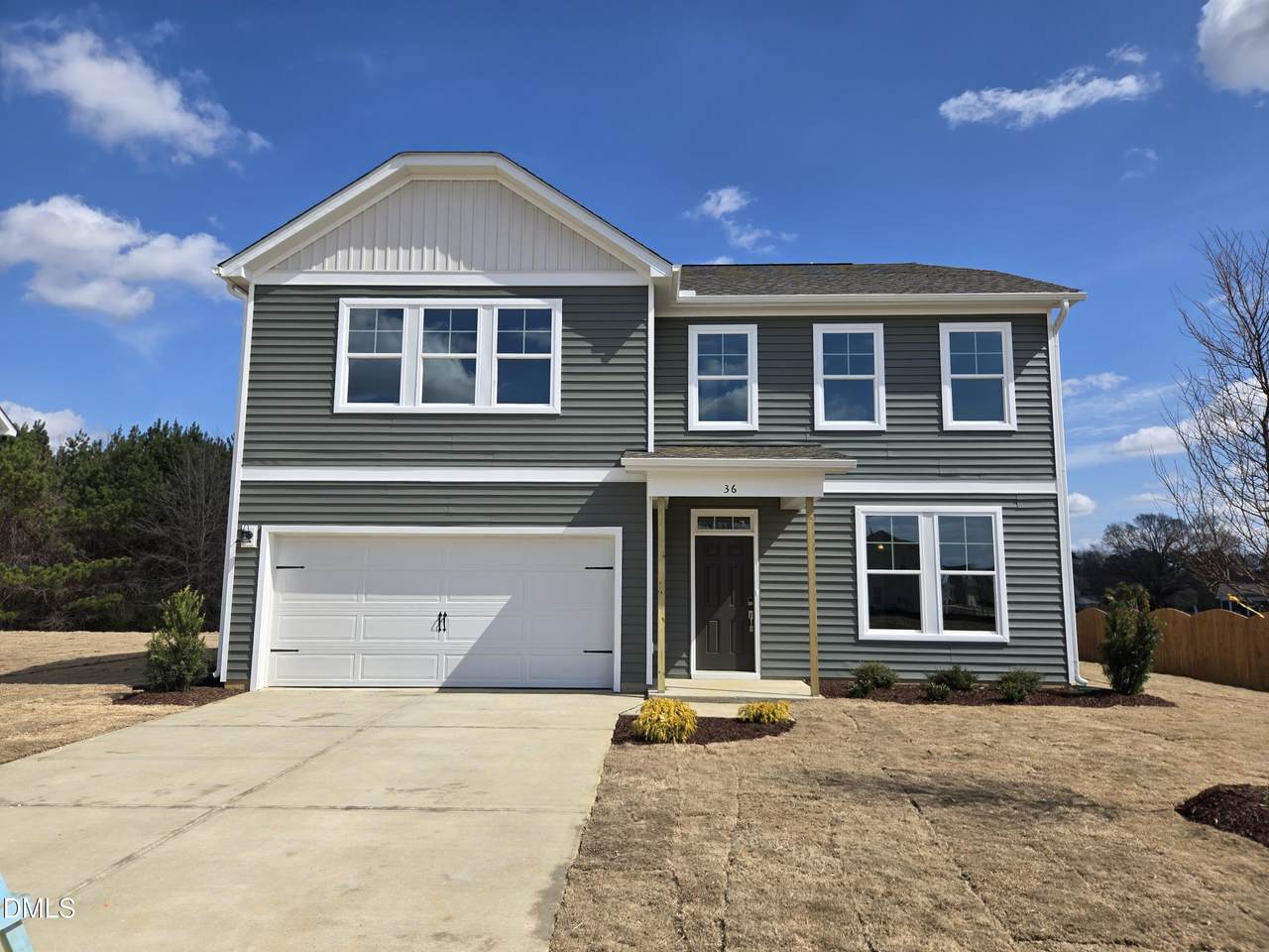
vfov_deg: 58.9
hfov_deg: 73.9
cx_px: 634
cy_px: 476
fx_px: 843
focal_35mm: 23
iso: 25
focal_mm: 5.4
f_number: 1.8
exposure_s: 1/2476
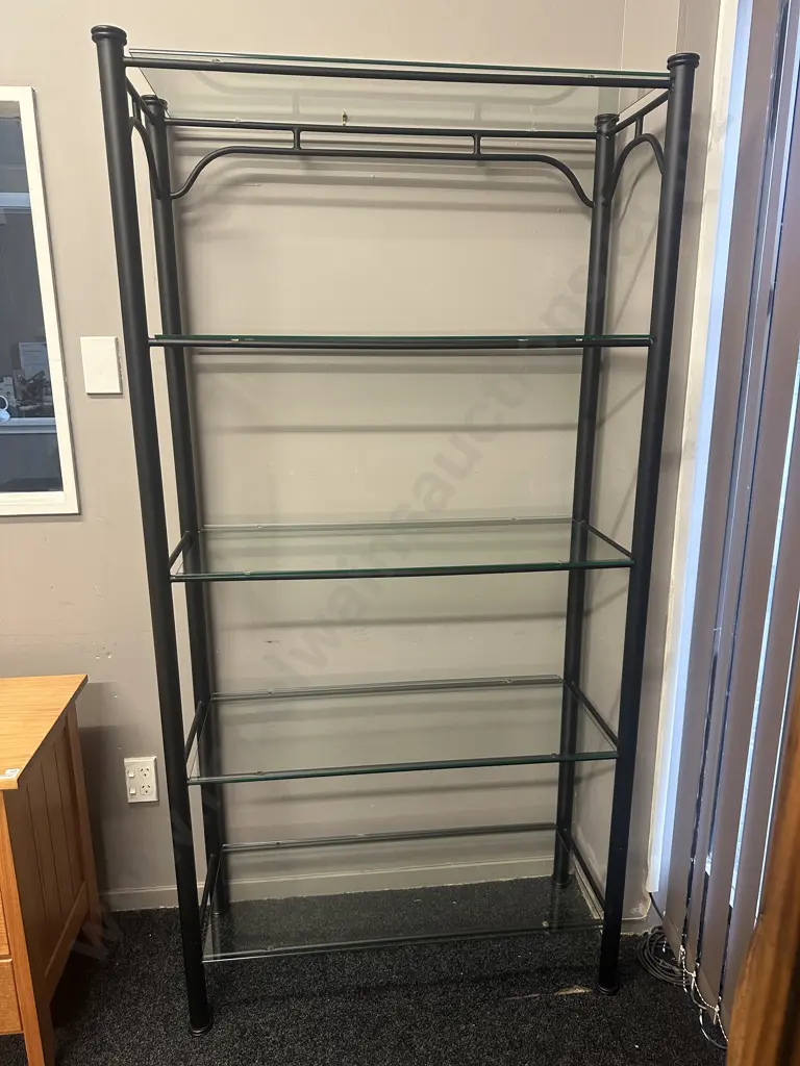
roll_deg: +0.0
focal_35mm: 24
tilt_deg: -14.5
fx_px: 740
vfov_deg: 71.6
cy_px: 533
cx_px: 400
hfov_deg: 56.8
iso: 250
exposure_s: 1/50
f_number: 1.78
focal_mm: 6.86
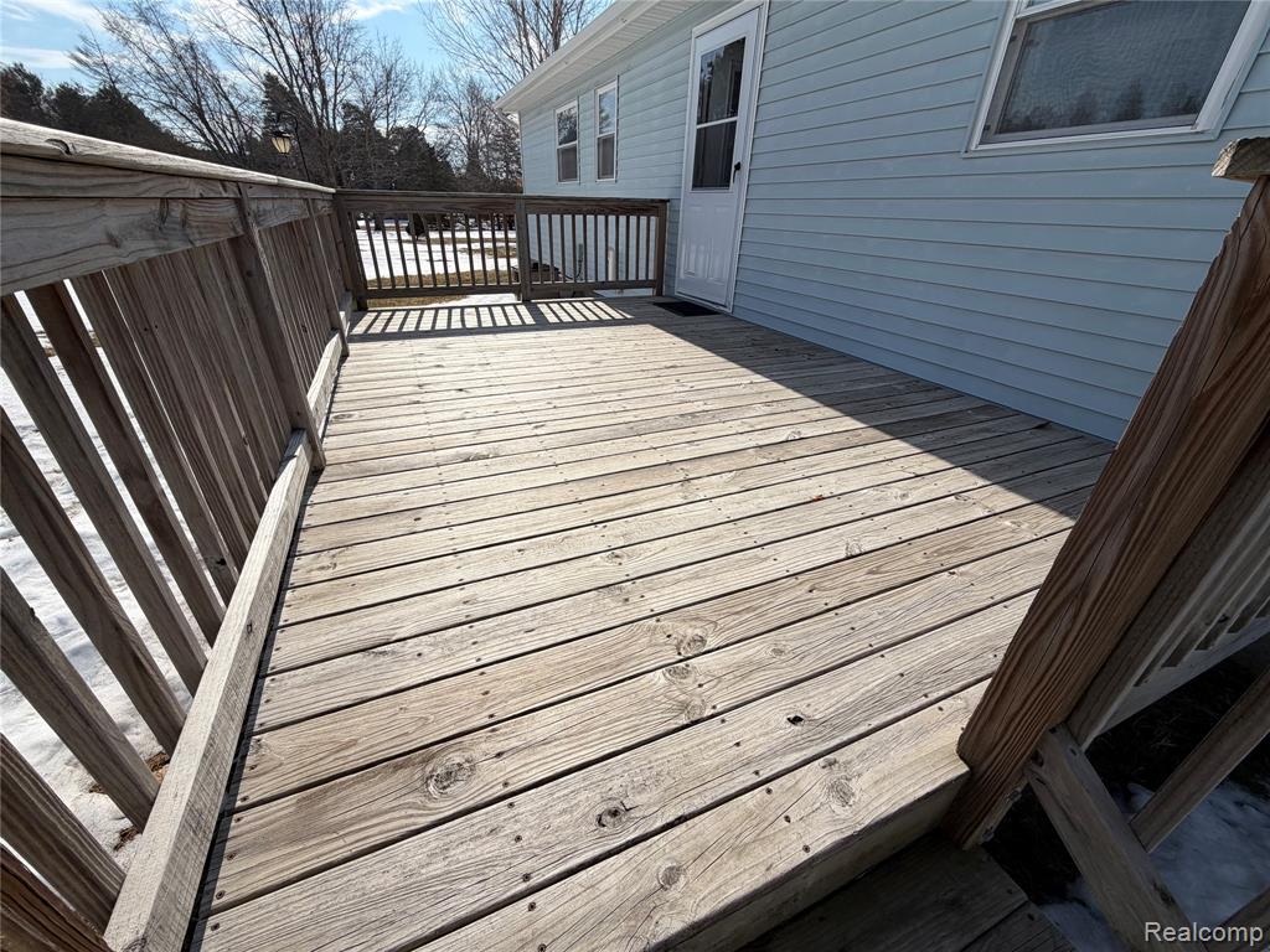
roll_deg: -1.7
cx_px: 635
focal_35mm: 14
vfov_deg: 85.7
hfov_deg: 102.1
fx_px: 514
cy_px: 476
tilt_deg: -27.2
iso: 20
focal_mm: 2.22
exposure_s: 1/1534
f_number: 2.2
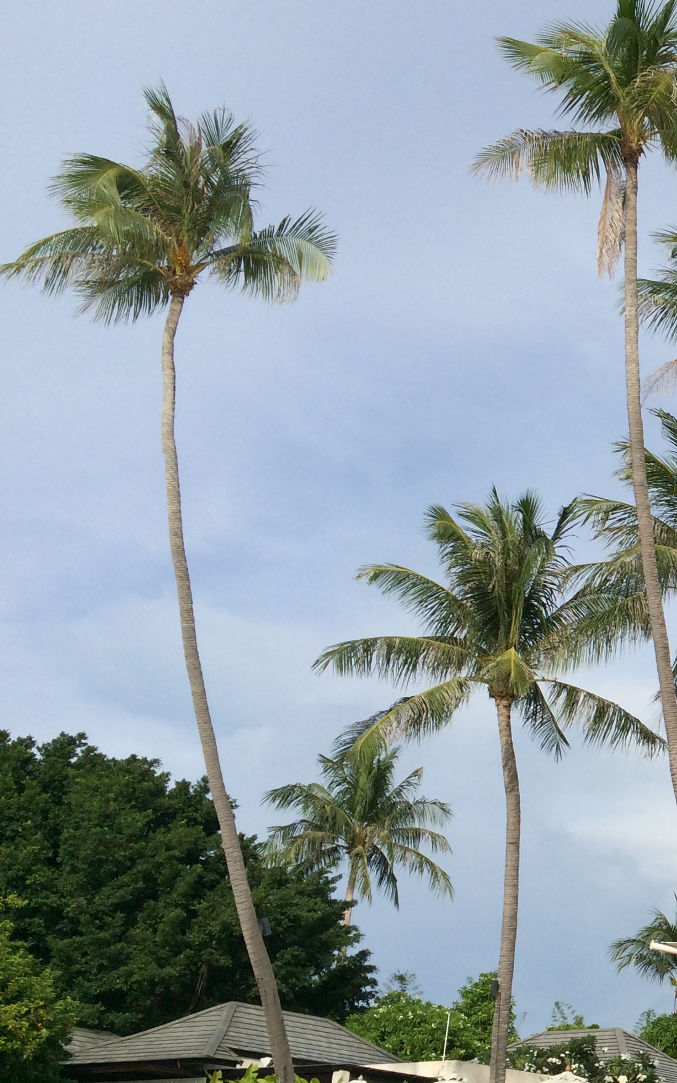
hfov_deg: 19.3
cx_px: 1004
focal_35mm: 59
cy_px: 658
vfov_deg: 34.4
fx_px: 1741
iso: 40
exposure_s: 1/2415
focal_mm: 4.12
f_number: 2.2
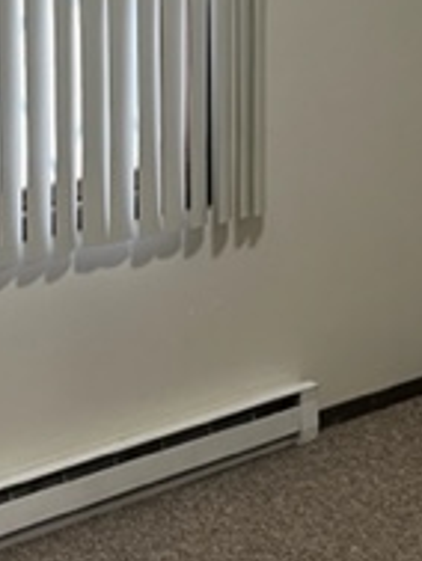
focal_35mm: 88
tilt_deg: -6.1
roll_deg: +0.9
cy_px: 53
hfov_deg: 16.8
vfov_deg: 21.7
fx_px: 1429
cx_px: 256
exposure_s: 1/60
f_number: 1.6
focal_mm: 5.1
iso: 200
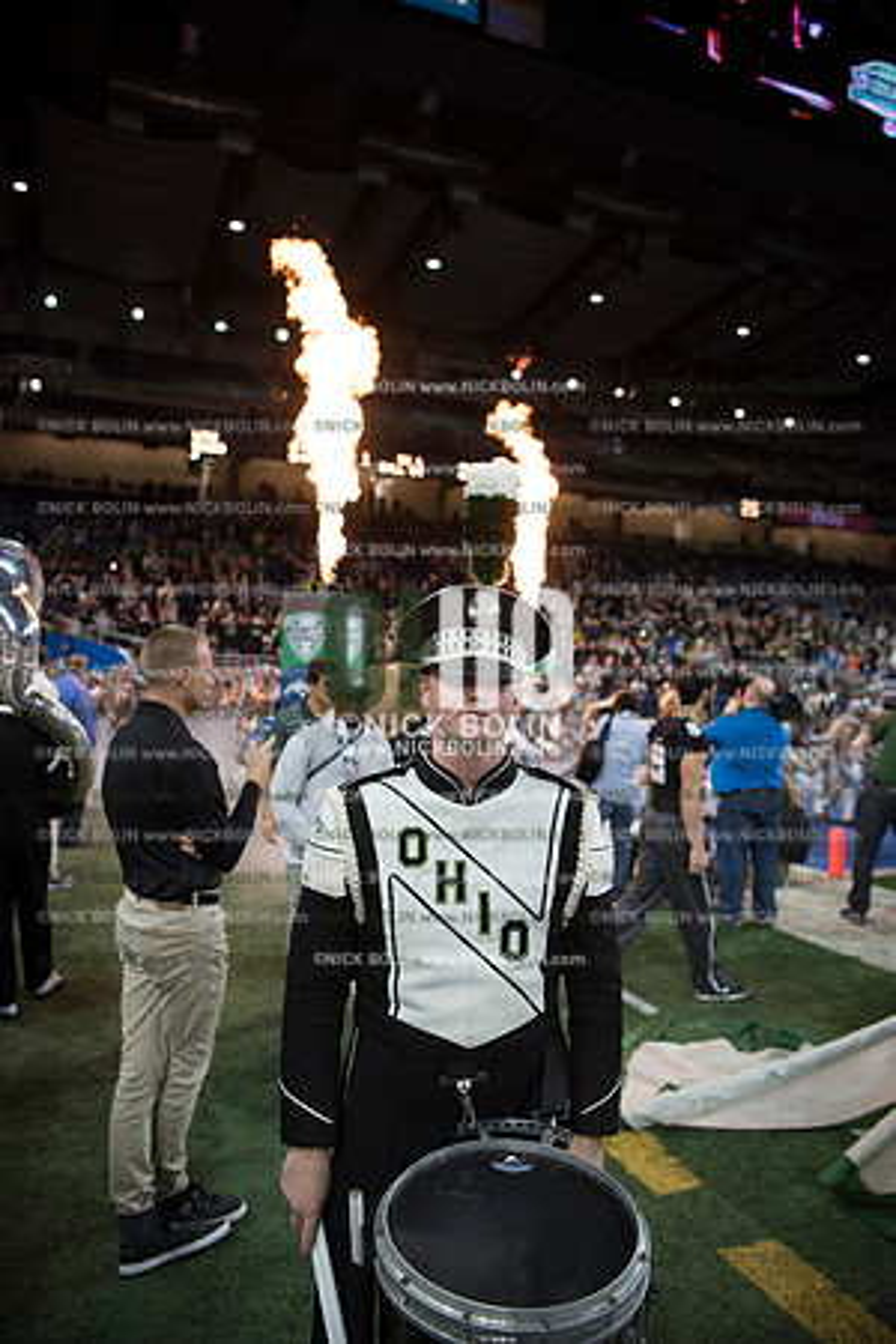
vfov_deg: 73.7
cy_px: 672
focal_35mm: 24
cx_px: 448
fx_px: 896
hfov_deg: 53.1
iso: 1250
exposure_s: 1/1250
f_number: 2.8
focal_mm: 24
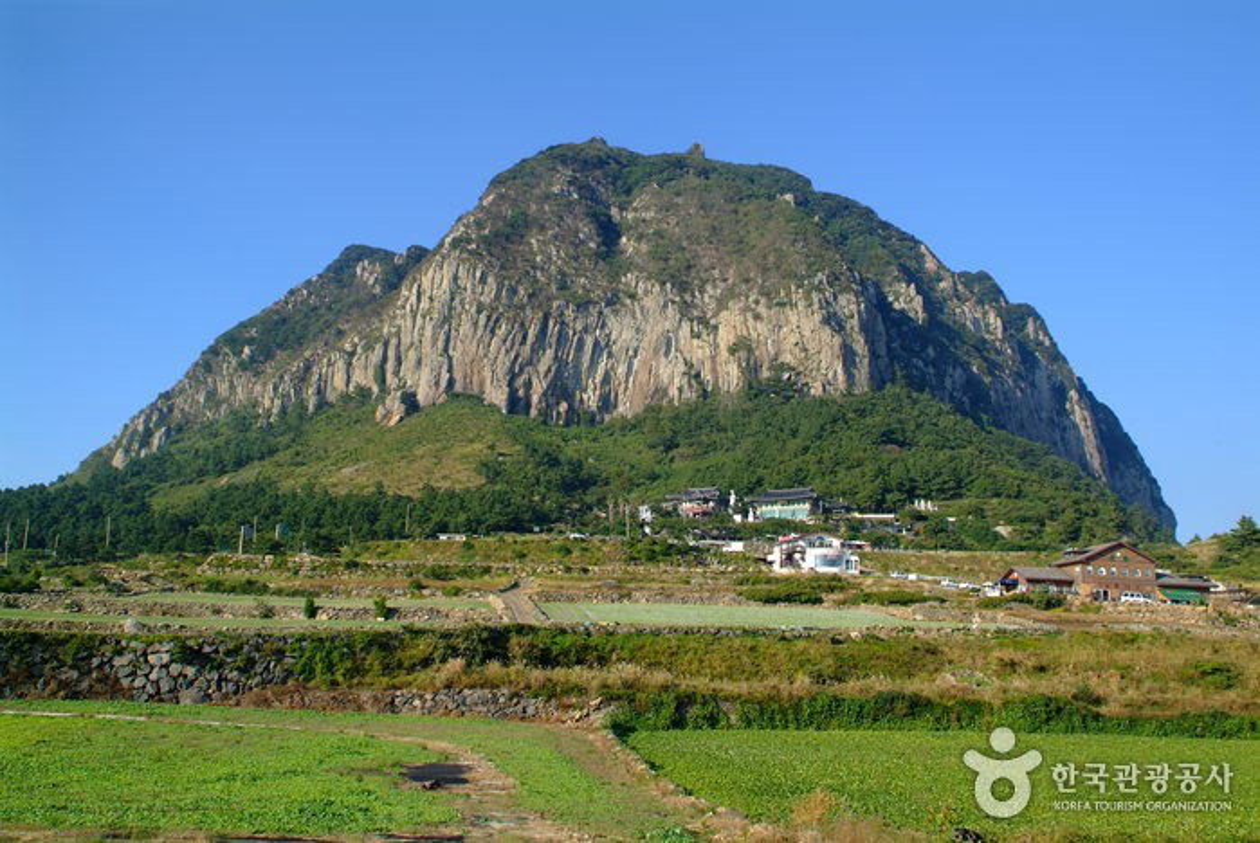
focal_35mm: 30
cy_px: 422
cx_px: 630
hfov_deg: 61.9
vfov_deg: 43.7
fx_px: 1051
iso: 100
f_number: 6.7
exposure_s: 1/180
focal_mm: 20
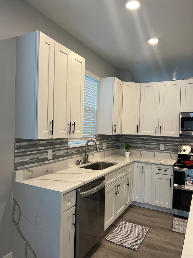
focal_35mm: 26
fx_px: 193
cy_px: 129
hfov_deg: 53.1
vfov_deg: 67.3
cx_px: 96
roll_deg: -1.7
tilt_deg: +2.3
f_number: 1.5
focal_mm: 5.7
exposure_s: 1/120
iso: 100
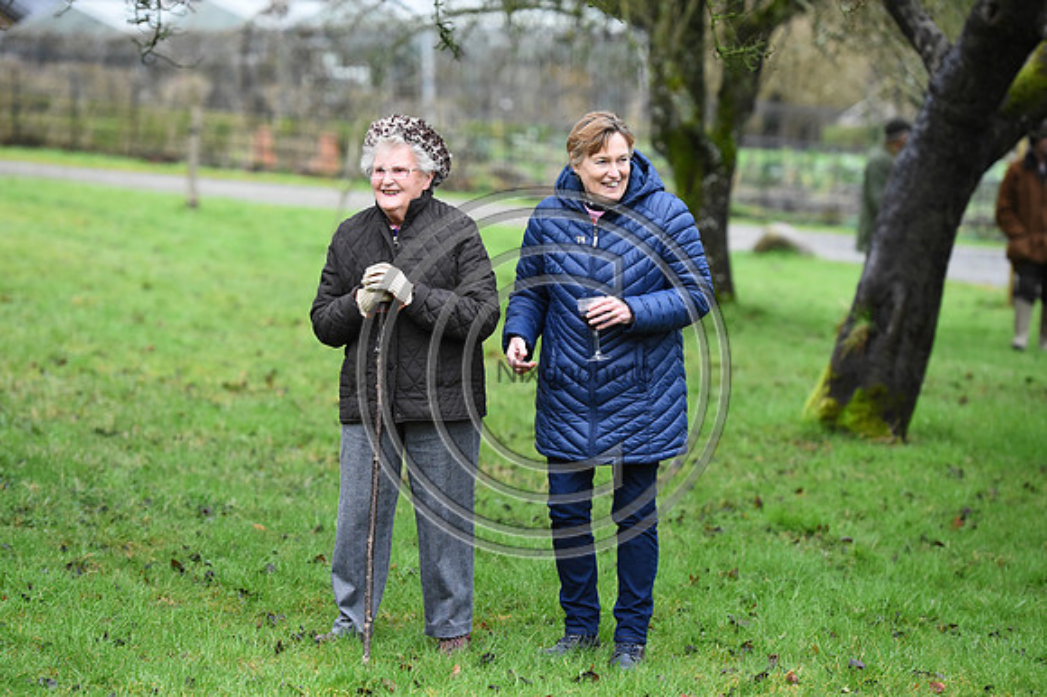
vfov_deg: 10.1
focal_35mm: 135
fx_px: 3924
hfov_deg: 15.2
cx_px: 524
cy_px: 348
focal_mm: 135
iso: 3200
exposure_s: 1/1250
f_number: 3.5
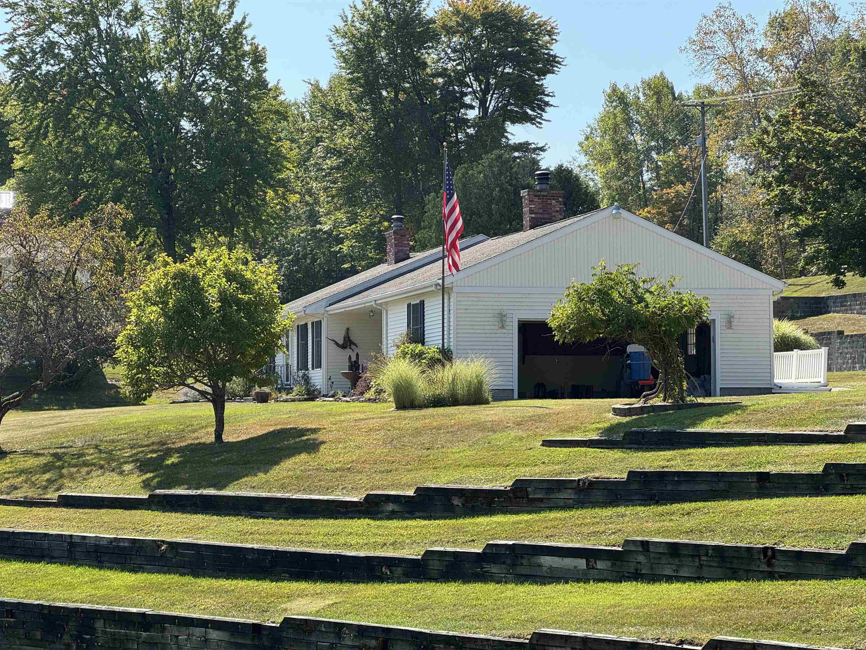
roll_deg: -0.6
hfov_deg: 25.3
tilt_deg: +2.0
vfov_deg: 19.1
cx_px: 433
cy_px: 325
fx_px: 1926
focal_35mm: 77
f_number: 2.8
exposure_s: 1/384
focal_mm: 9
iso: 25
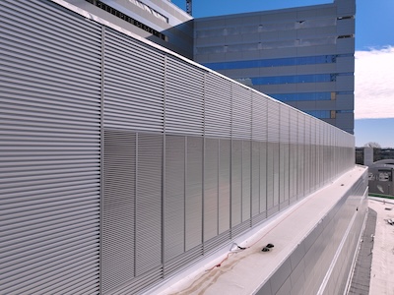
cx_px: 197
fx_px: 273
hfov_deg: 71.6
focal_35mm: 24
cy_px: 148
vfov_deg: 56.8
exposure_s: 1/5000
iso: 100
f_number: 2.8
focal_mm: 12.29
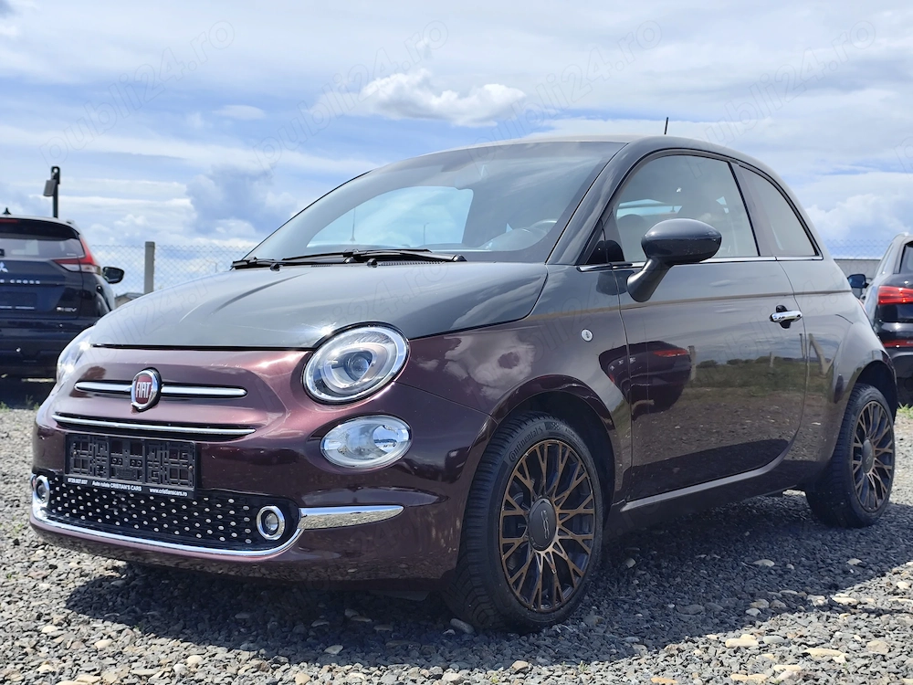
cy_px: 342
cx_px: 456
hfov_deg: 41.2
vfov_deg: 31.5
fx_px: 1213
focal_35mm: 46
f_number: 1.65
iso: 50
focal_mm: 6.19
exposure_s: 1/1122
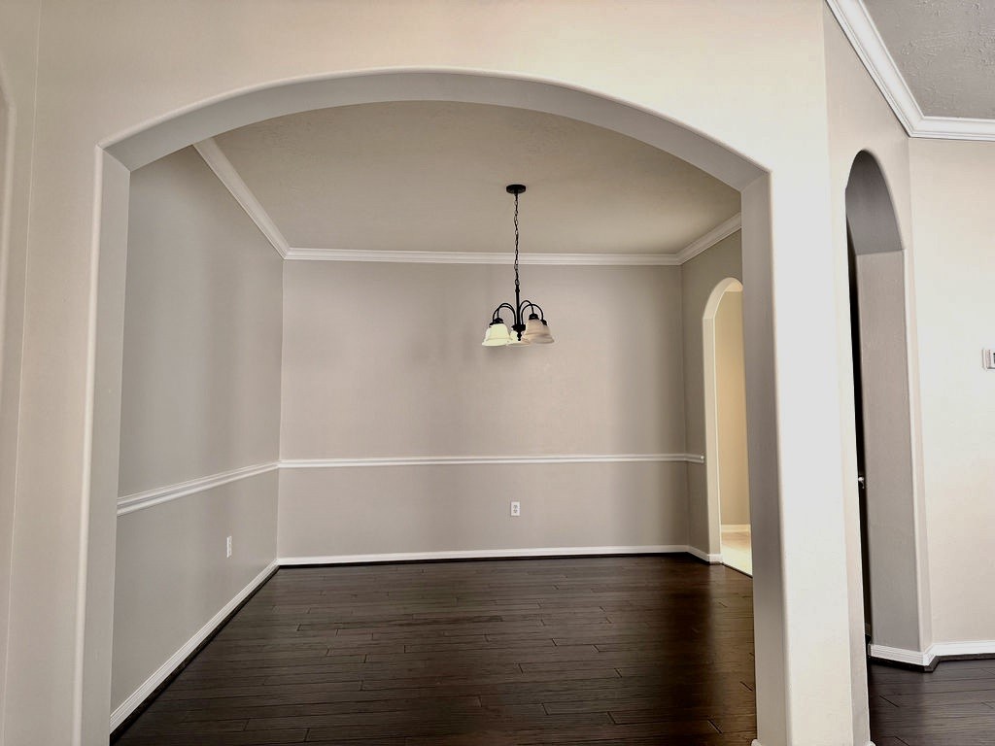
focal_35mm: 24
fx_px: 690
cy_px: 373
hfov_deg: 71.6
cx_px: 498
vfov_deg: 56.8
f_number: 1.78
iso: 200
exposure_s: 1/120
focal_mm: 6.76
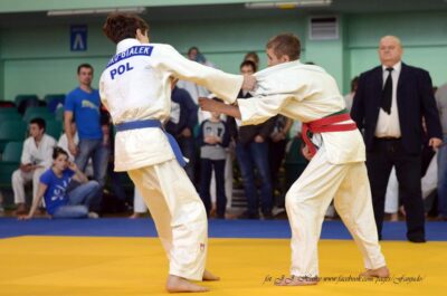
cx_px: 224
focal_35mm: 75
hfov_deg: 27.0
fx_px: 929
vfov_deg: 18.1
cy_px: 148
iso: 1000
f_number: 2.2
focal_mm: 50
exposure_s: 1/1250
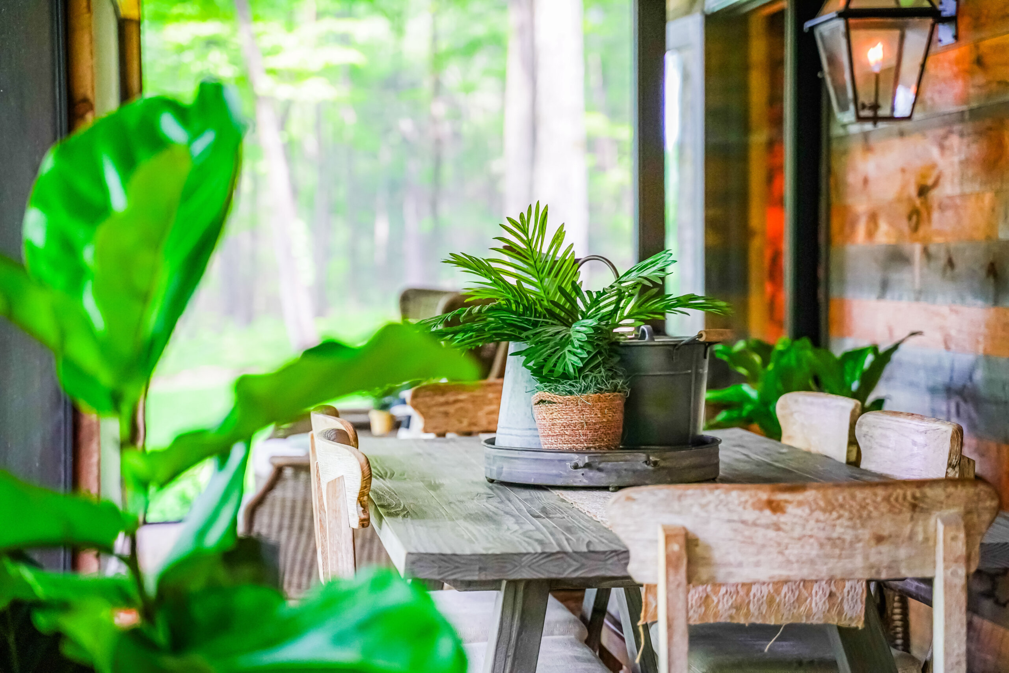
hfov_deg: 27.0
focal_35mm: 75
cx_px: 504
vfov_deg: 18.2
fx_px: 2102
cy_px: 336
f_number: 3.2
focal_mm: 75
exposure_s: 1/250
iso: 4000
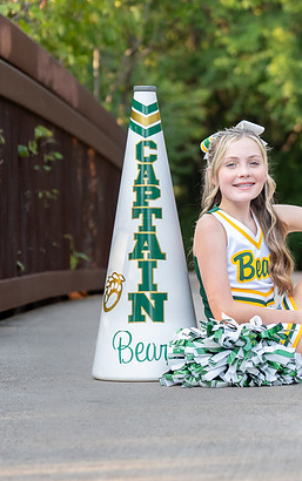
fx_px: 2181
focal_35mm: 166
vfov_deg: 12.6
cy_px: 274
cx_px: 258
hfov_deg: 7.9
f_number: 2.8
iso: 800
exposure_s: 1/1000
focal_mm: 70
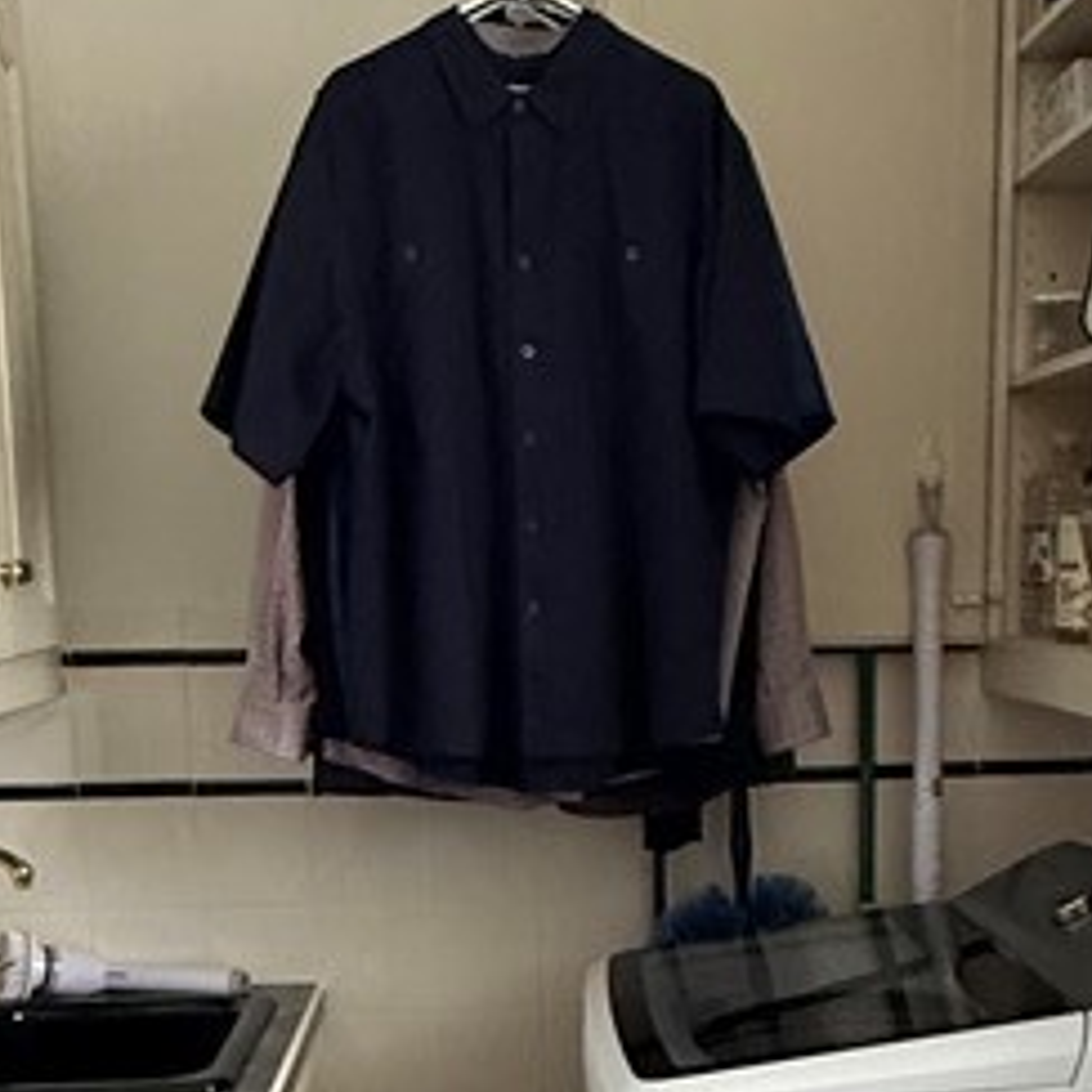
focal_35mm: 52
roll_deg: +0.2
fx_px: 1856
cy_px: 917
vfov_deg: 31.7
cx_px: 662
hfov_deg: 32.7
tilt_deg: -10.7
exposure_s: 1/60
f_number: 2.2
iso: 500
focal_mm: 2.22
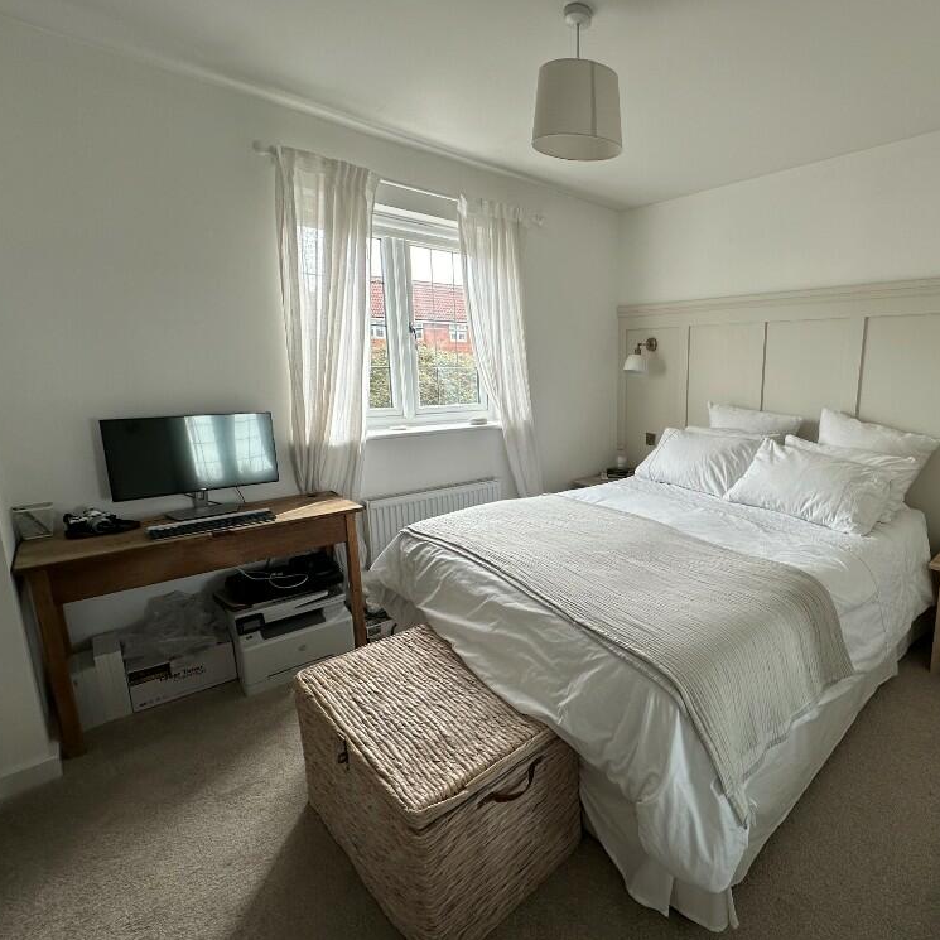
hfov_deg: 81.1
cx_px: 628
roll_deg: -0.2
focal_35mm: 17
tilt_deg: -9.9
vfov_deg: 84.0
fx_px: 522
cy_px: 461
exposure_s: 1/99
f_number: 2.2
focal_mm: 2.22
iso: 40
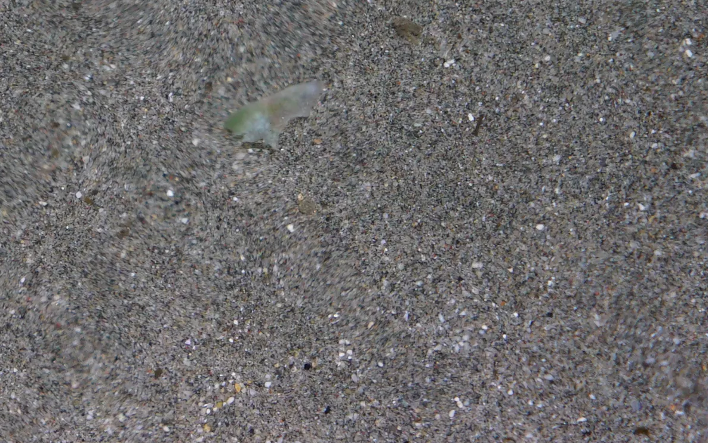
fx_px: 3030
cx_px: 4
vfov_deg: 8.3
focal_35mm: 157
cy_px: -31
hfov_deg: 13.2
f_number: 4
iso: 2000
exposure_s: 1/160
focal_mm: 66
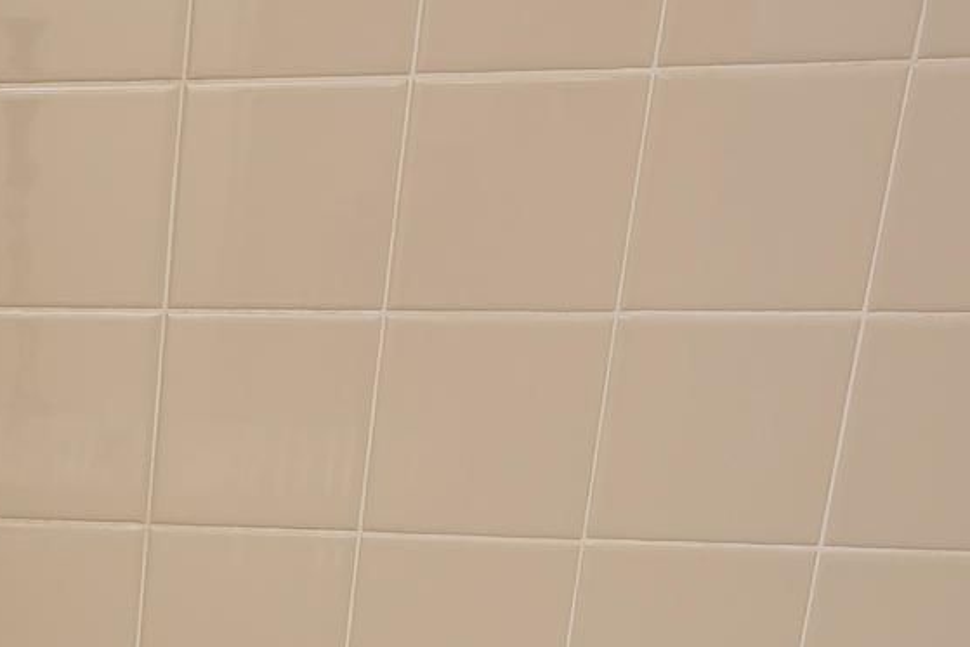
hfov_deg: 20.5
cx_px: -387
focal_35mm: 88
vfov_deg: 14.2
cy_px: 1071
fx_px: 2372
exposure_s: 1/30
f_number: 11
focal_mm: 24
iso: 320
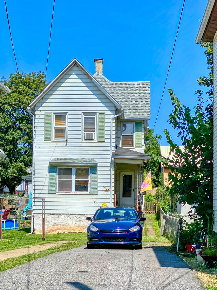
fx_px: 652
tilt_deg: +2.7
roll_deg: -1.7
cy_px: 188
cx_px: 91
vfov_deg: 24.9
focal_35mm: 78
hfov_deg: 18.9
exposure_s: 1/2283
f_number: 2
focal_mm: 6
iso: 20
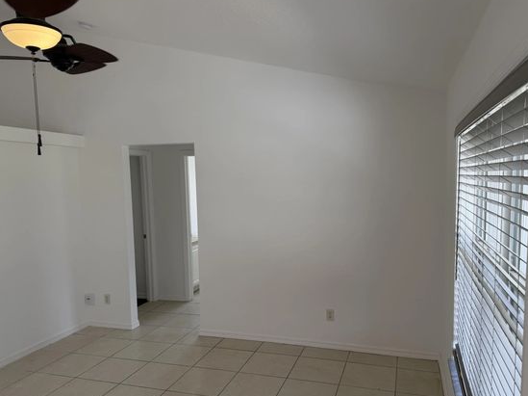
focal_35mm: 28
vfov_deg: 49.6
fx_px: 427
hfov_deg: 63.4
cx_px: 277
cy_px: 218
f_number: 1.78
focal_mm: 6.76
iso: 80
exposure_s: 1/196
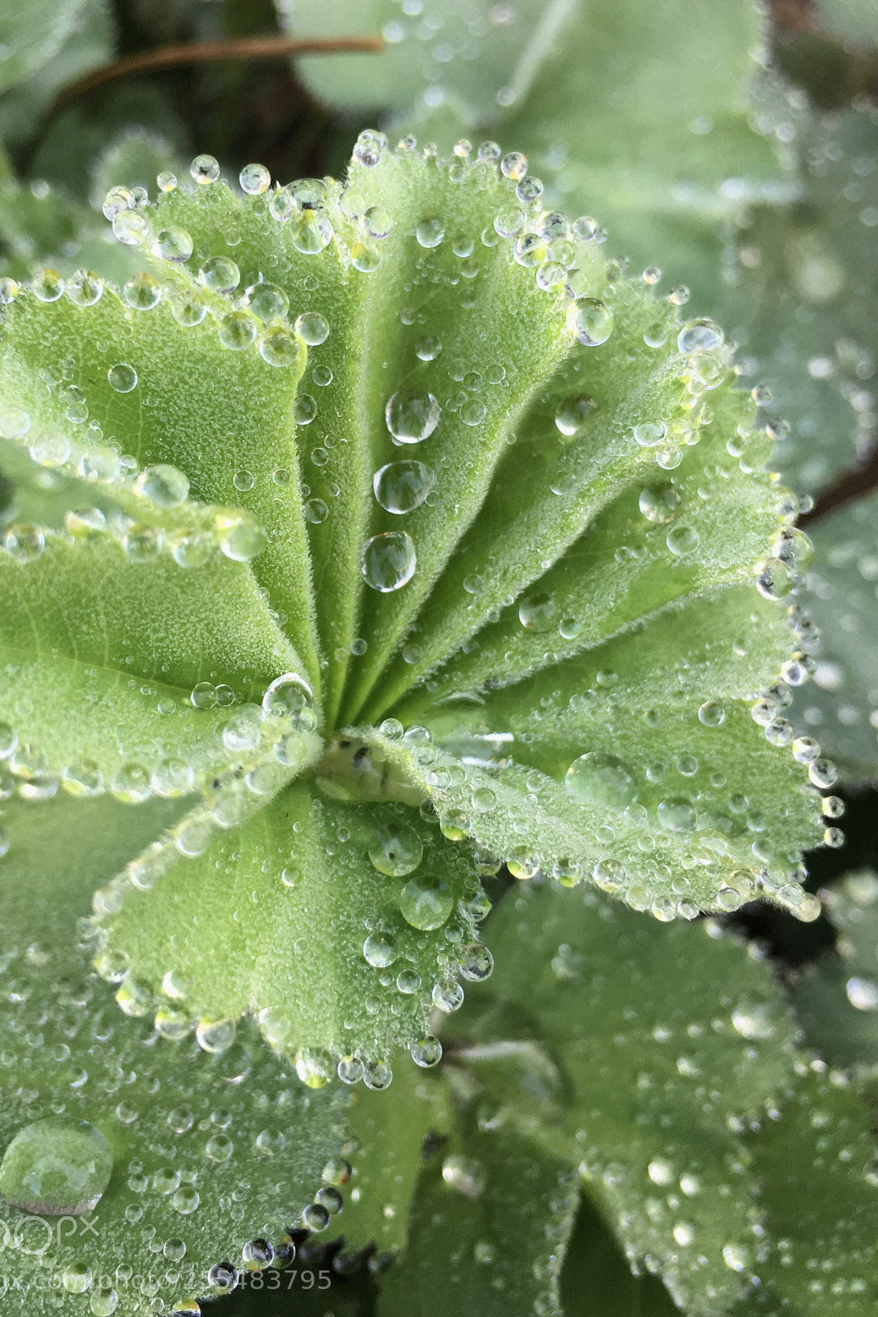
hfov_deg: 42.3
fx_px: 1134
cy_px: 670
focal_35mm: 31
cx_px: 397
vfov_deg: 60.3
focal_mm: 4.15
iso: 40
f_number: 2.2
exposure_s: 1/100
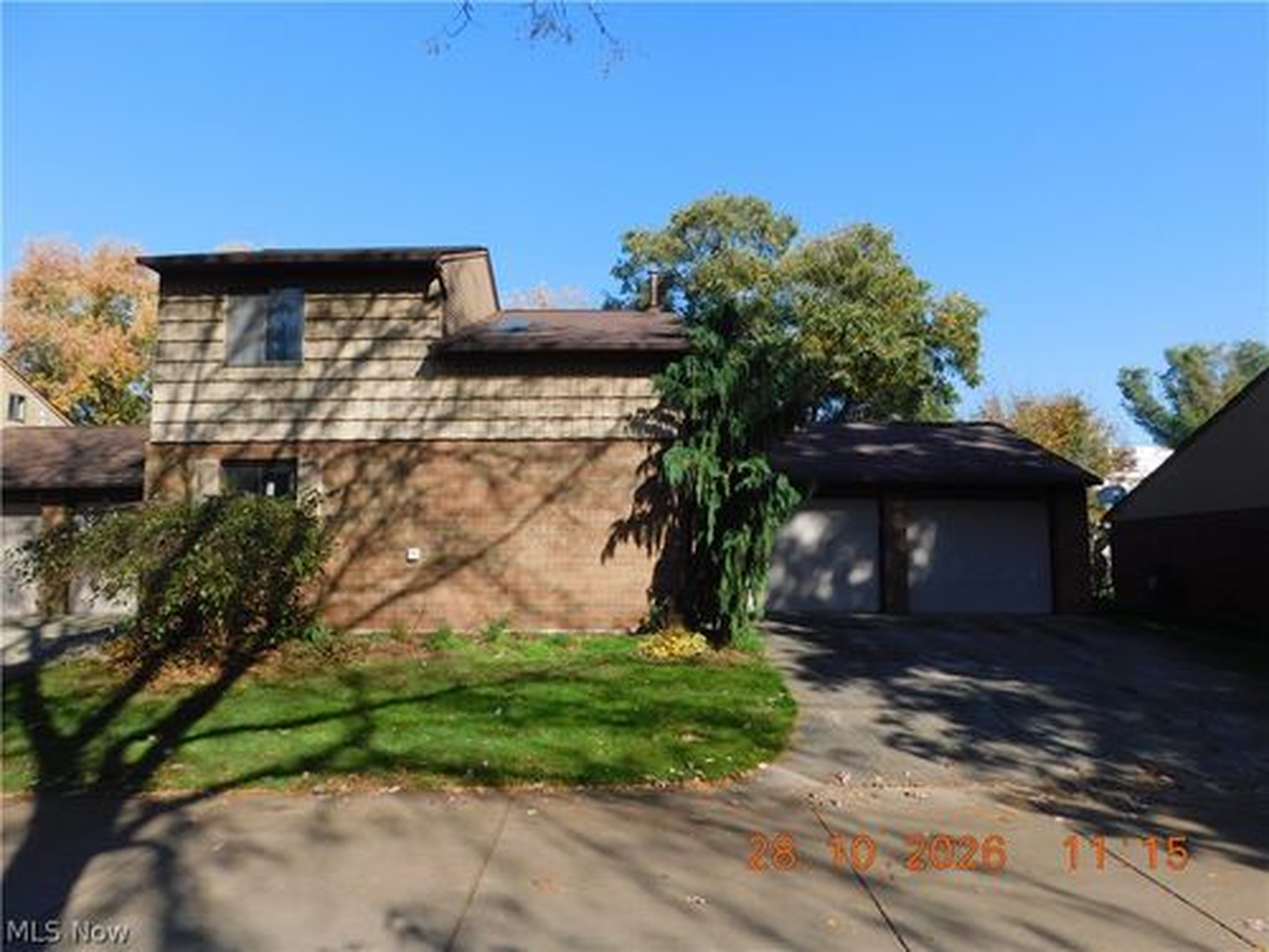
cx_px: 634
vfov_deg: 58.9
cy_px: 476
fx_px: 843
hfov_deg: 73.9
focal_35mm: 23
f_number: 3
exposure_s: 1/1000
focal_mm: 4
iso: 125
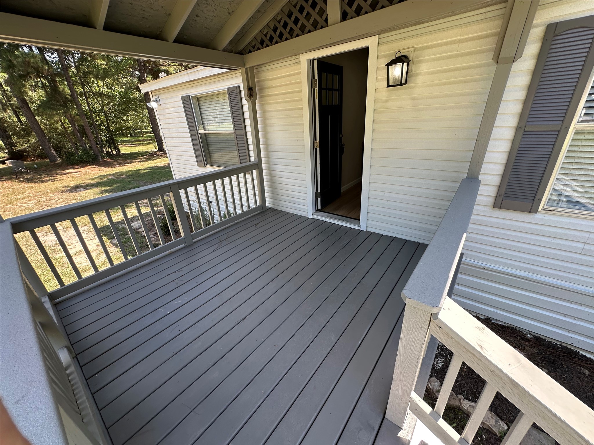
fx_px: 240
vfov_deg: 85.7
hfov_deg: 102.1
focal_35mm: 14
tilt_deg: -22.7
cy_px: 222
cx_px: 297
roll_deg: +4.6
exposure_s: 1/225
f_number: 2.2
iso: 40
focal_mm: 2.22
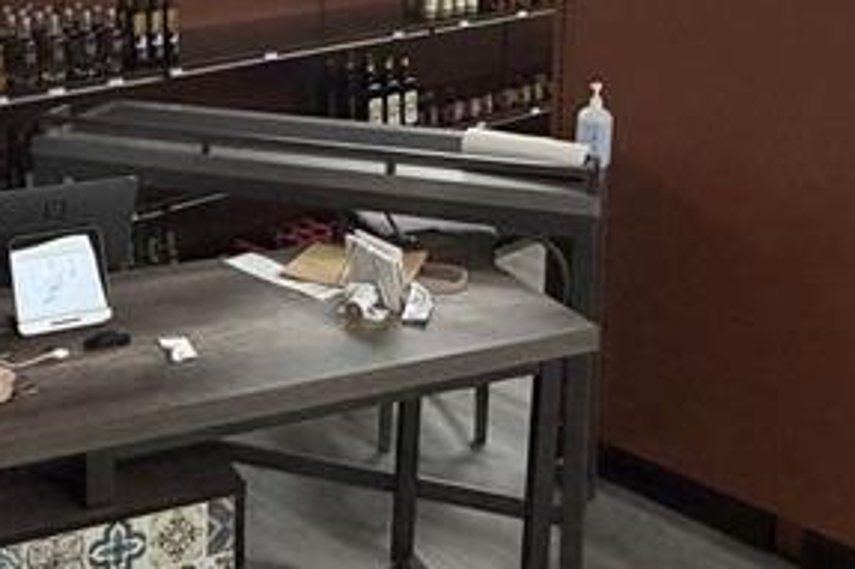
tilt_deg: -6.0
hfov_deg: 37.7
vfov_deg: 24.3
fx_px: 1234
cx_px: 277
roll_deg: +0.1
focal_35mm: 52
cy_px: -51
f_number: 2.2
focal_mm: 2.22
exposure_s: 1/120
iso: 320
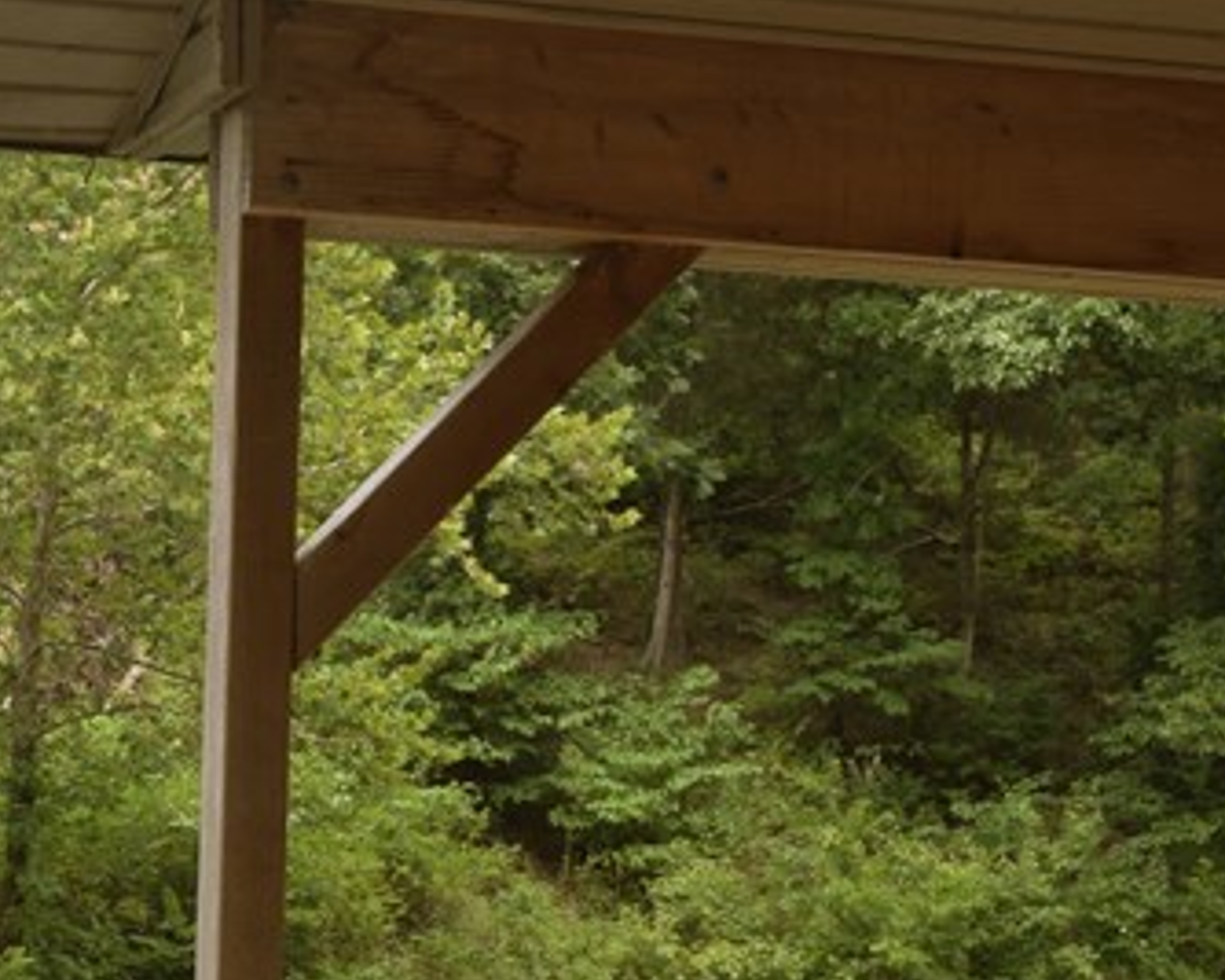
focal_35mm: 110
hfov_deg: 16.7
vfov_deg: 13.8
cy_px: 1031
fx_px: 3987
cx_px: -275
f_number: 8
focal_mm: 24
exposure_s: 1/250
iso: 400
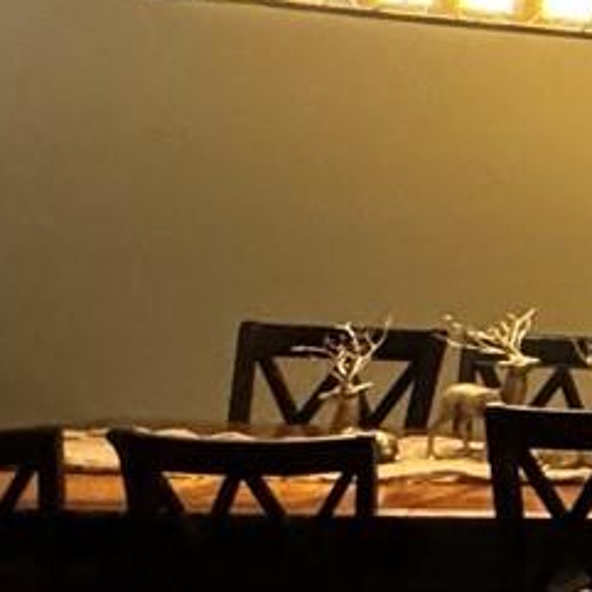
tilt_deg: -0.6
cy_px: 204
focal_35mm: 82
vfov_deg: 21.1
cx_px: 1901
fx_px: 1587
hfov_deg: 10.6
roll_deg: -3.8
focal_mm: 2.22
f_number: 2.2
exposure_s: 1/60
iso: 400
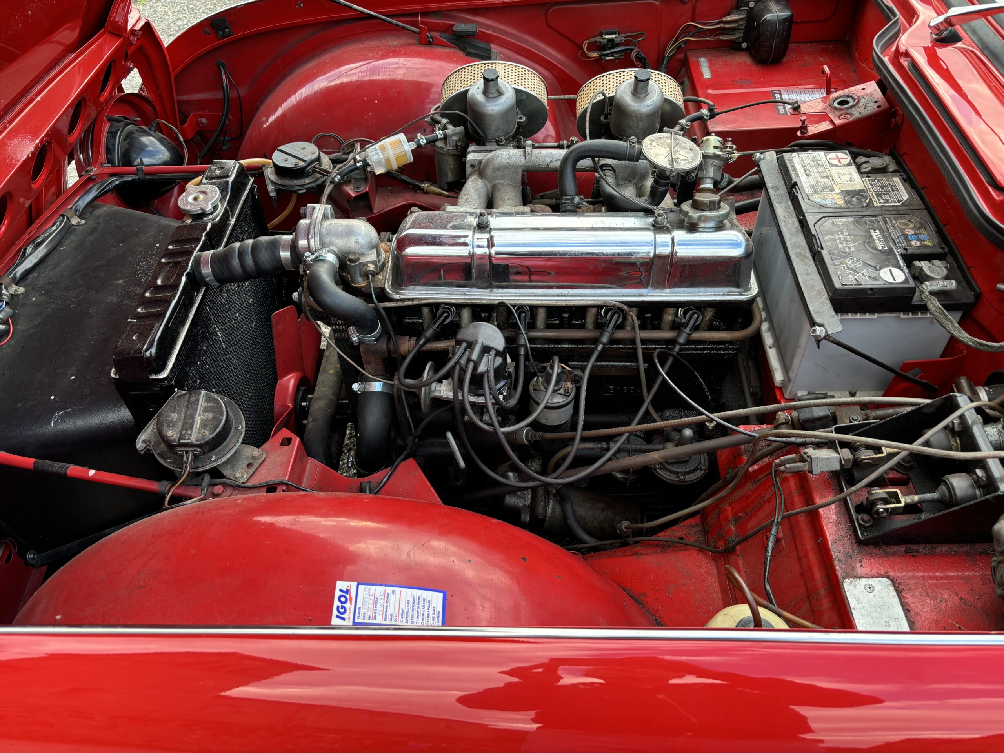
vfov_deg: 53.1
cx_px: 502
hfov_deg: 67.3
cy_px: 376
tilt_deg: -47.1
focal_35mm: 26
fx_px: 754
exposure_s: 1/121
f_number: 1.6
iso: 50
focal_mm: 5.96
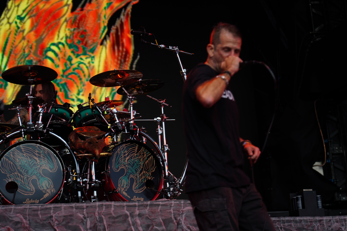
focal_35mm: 105
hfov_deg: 19.5
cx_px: 174
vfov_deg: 13.0
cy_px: 116
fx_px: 1012
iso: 100
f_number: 4
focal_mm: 105
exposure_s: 1/125
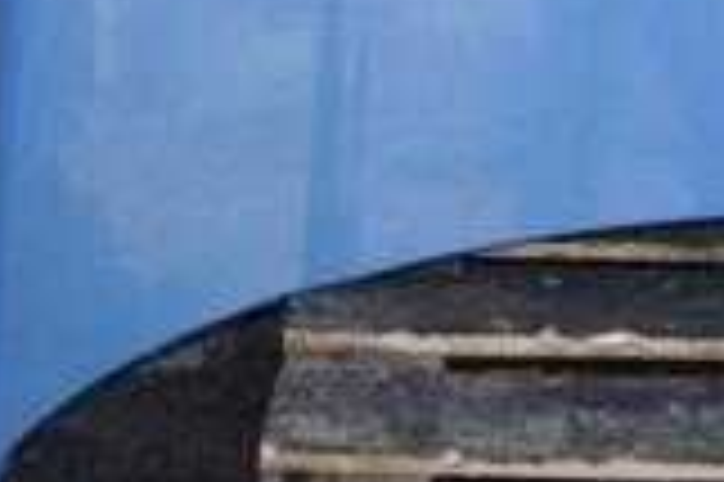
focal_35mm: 140
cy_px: -252
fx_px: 2810
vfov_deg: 9.5
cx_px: 940
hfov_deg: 14.1
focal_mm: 25
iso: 800
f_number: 14
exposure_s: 1/200
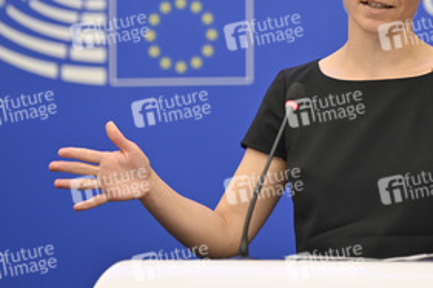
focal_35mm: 233
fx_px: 2801
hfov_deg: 8.8
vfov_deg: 5.9
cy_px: 71
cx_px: 284
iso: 1600
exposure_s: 1/320
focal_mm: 145
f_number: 2.8
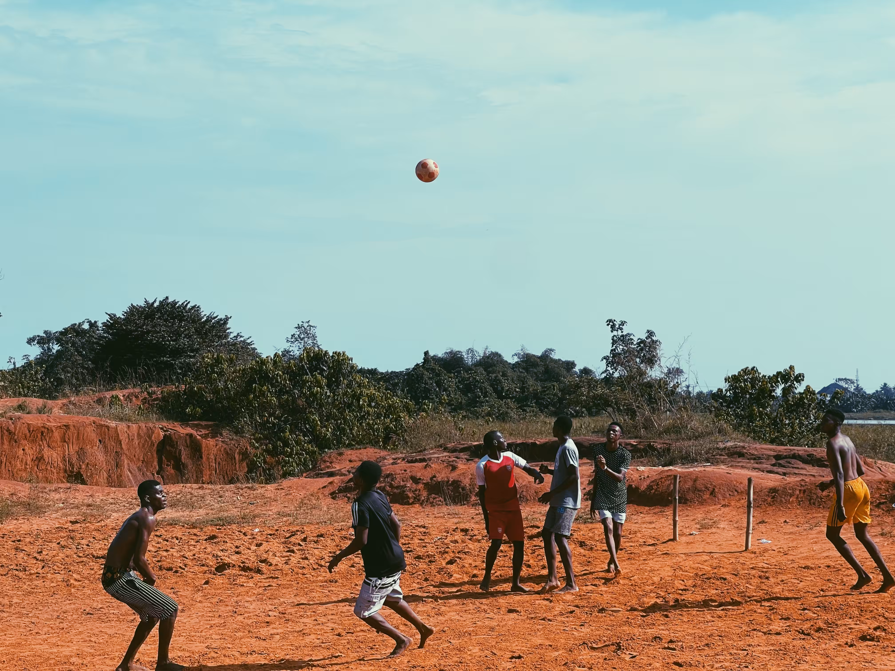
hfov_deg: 30.3
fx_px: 1655
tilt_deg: +2.4
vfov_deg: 22.9
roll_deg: +0.2
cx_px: 448
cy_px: 336
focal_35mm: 64
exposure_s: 1/1531
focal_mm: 7.5
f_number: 2.2
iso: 20
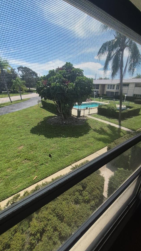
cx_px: 76
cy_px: 130
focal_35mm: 15
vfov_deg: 103.0
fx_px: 100
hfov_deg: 70.4
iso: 80
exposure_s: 1/1996
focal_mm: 1.74
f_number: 2.2
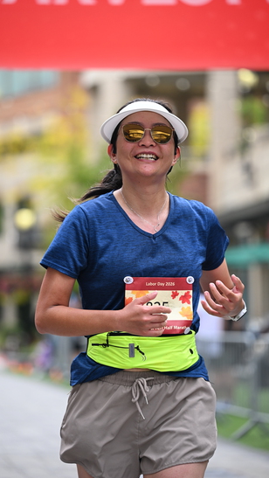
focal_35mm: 137
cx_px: 138
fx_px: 1736
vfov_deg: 15.7
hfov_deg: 8.9
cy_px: 239
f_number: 2.8
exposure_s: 1/2500
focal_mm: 130
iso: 640
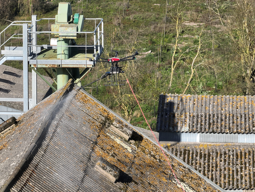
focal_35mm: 161
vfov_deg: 9.2
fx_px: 1186
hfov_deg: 12.3
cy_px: 96
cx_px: 128
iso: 100
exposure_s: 1/400
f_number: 4.4
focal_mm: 29.85
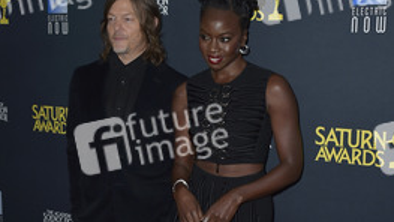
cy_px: 214
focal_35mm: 51
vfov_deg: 22.7
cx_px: 196
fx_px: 533
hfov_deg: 40.6
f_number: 6.3
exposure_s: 1/250
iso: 250
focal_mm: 32
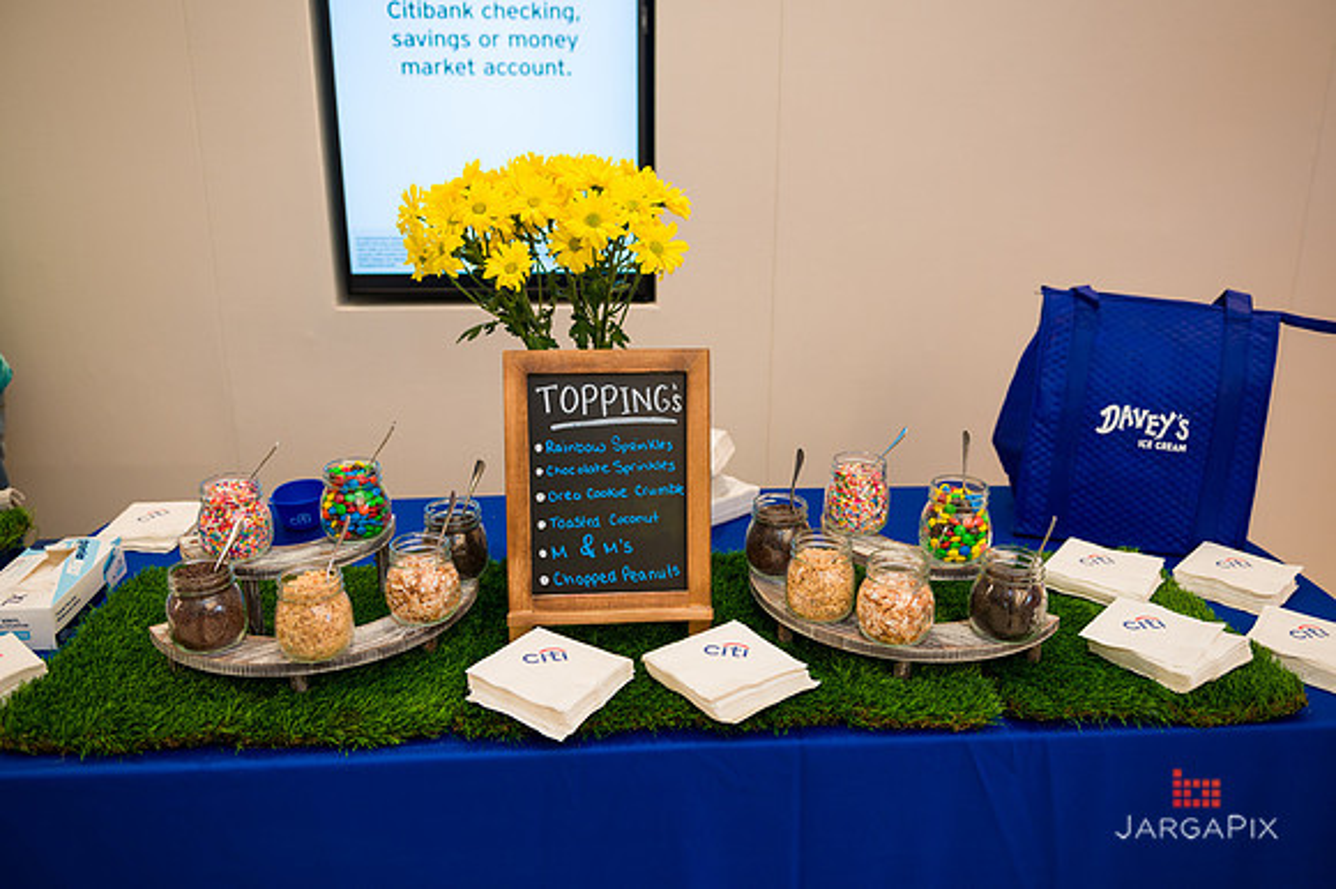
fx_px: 1150
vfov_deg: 42.3
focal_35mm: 31
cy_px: 444
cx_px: 668
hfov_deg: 60.3
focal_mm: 31
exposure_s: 1/200
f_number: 4
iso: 400
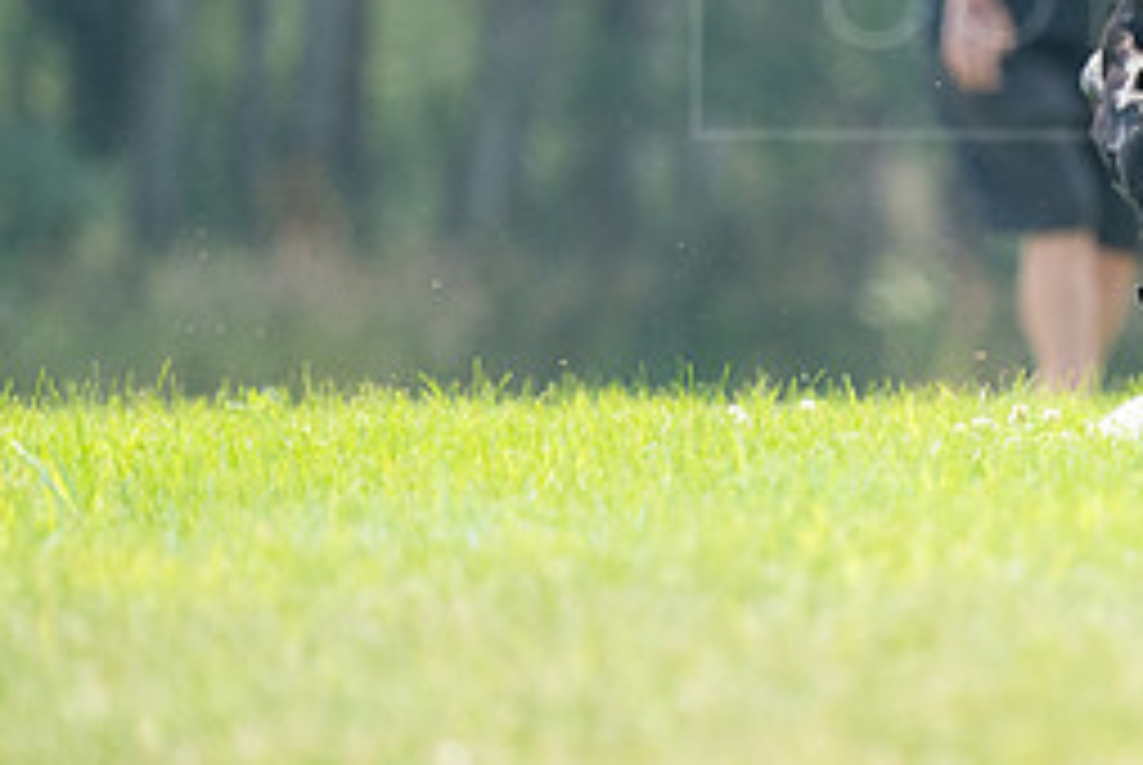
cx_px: 1120
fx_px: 30578
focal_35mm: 962
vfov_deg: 1.4
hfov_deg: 2.1
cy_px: 70
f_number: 6.3
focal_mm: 422
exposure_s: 1/4000
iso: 4000
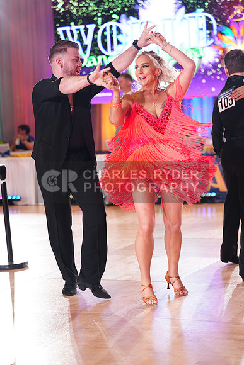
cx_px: 122
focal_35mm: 88
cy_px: 182
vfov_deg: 23.1
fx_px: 894
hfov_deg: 15.5
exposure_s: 1/500
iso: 2000
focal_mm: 88
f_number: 2.8
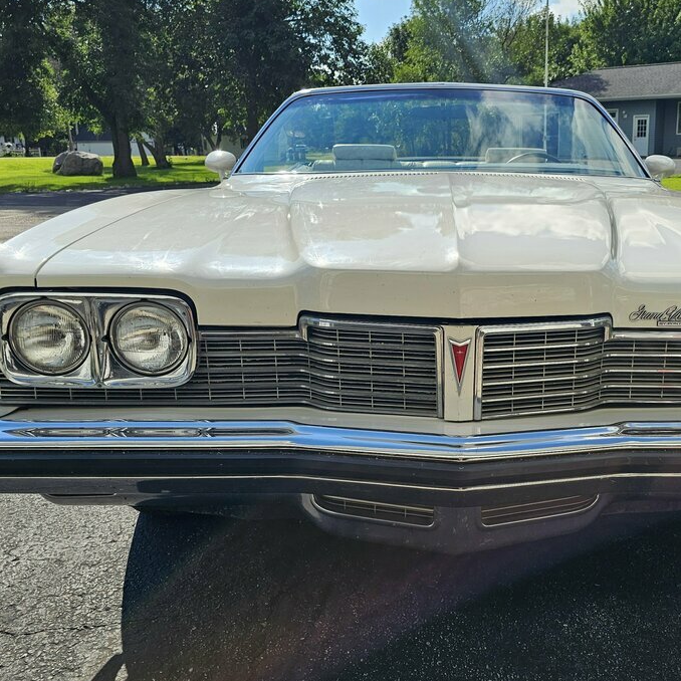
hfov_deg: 45.1
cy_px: 361
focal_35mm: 36
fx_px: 801
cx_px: 473
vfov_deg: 46.0
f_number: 1.7
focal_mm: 6.3
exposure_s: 1/1272
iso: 20
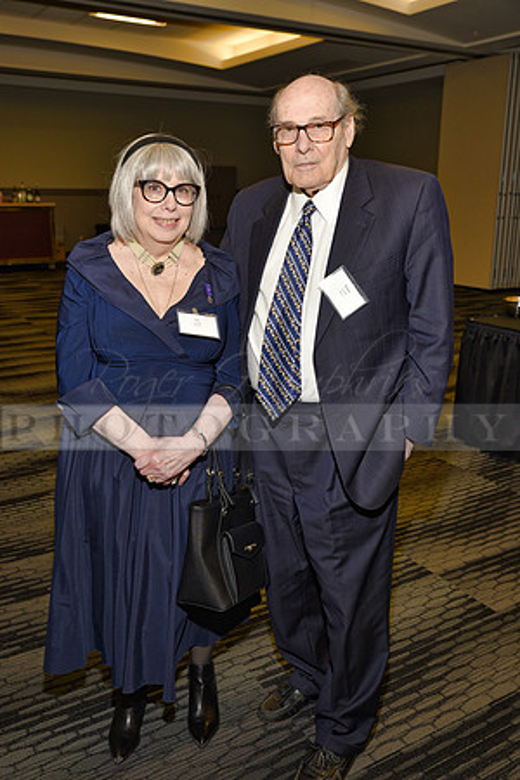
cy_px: 390
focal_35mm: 32
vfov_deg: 58.7
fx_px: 693
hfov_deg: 41.1
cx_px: 260
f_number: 5
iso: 200
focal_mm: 32
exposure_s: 1/60
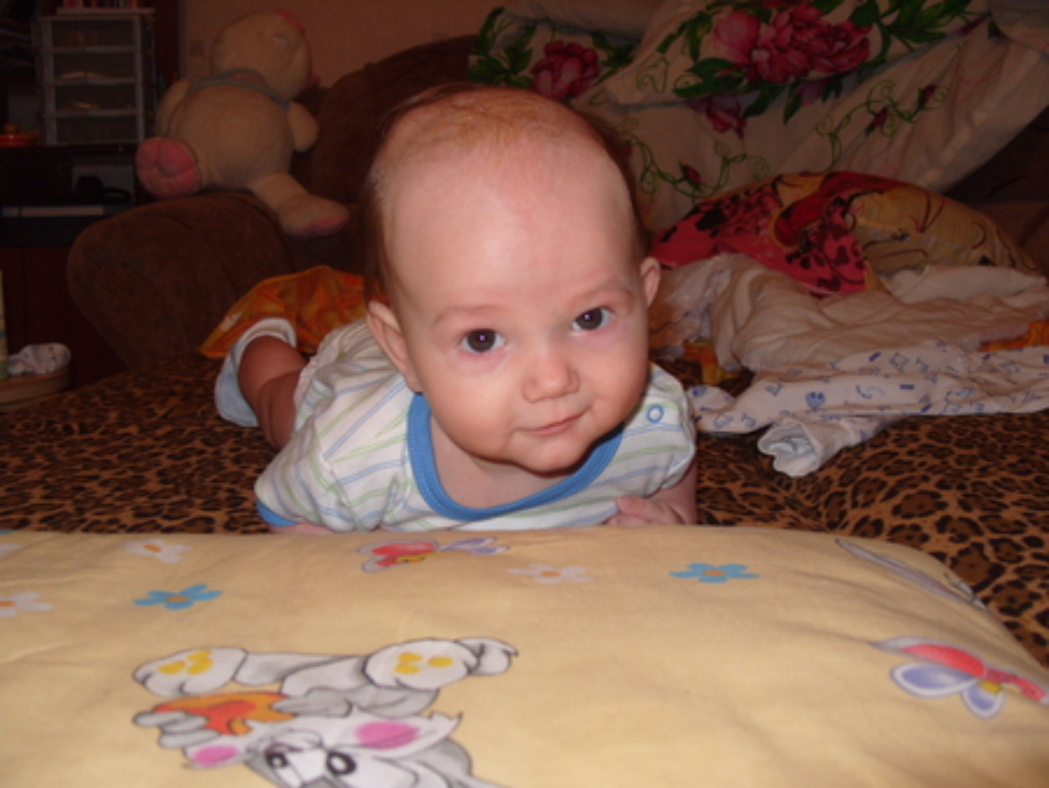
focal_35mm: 35
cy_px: 394
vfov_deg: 40.7
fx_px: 1061
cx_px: 524
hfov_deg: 52.6
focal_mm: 7.8
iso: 100
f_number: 2.8
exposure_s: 1/45
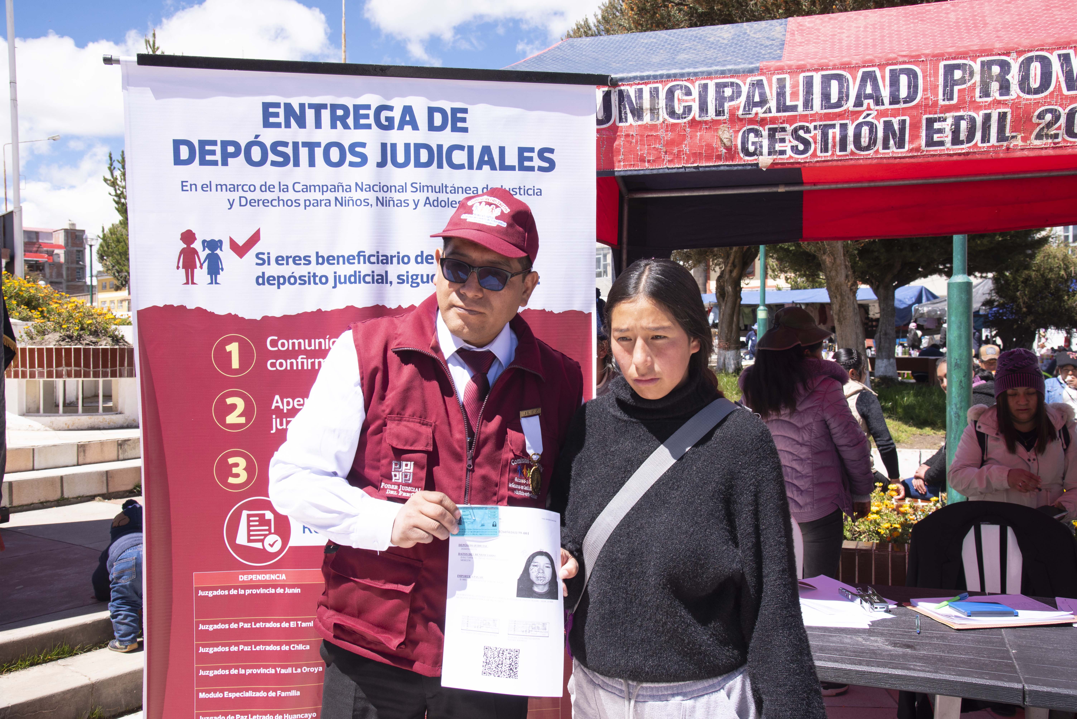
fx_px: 1018
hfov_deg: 55.8
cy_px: 360
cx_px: 538
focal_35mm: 34
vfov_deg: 38.9
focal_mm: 34
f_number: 9
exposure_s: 1/320
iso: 200
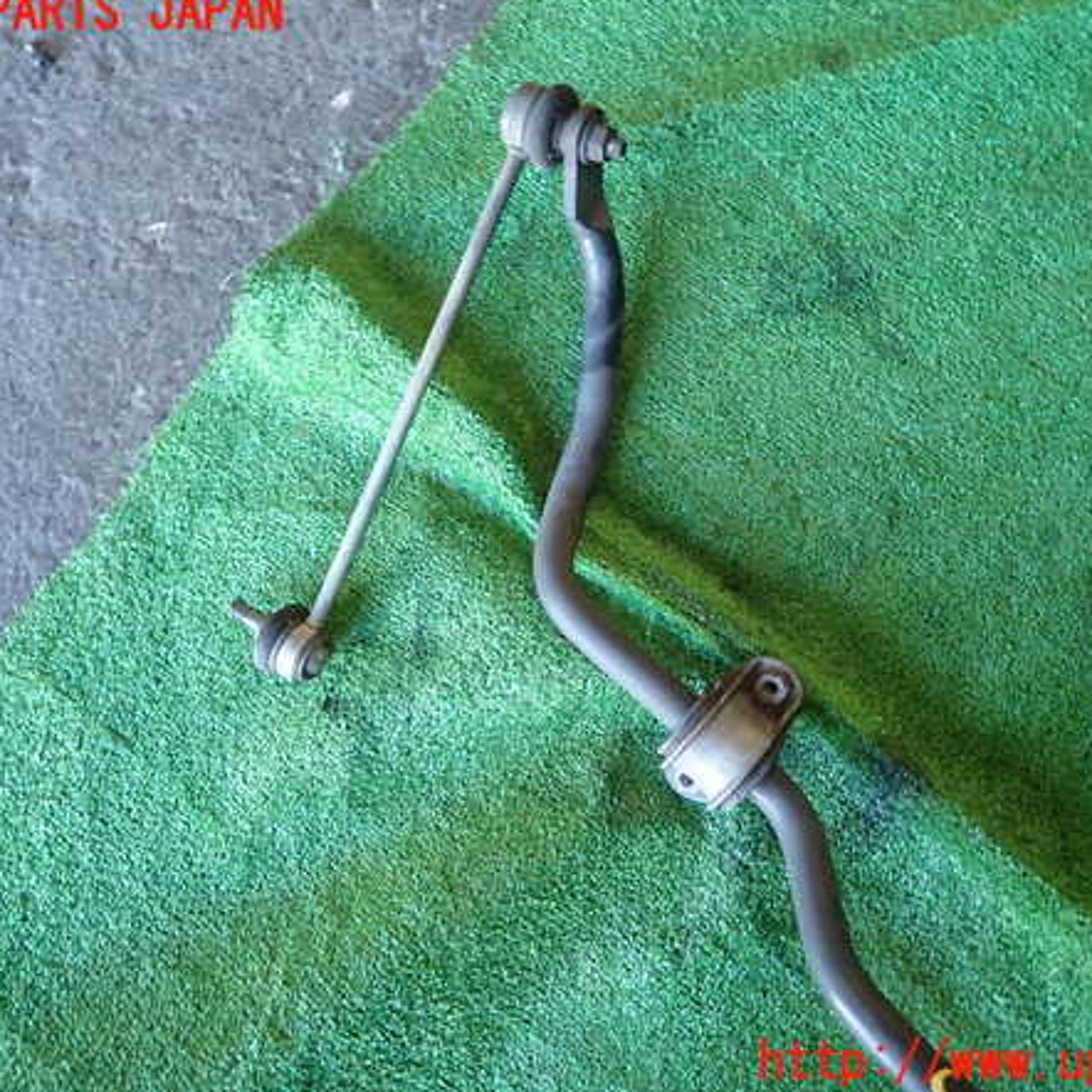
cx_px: 576
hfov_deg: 54.0
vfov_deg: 54.0
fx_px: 1071
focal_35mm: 30
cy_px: 539
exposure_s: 1/40
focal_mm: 4.5
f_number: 2
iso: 200
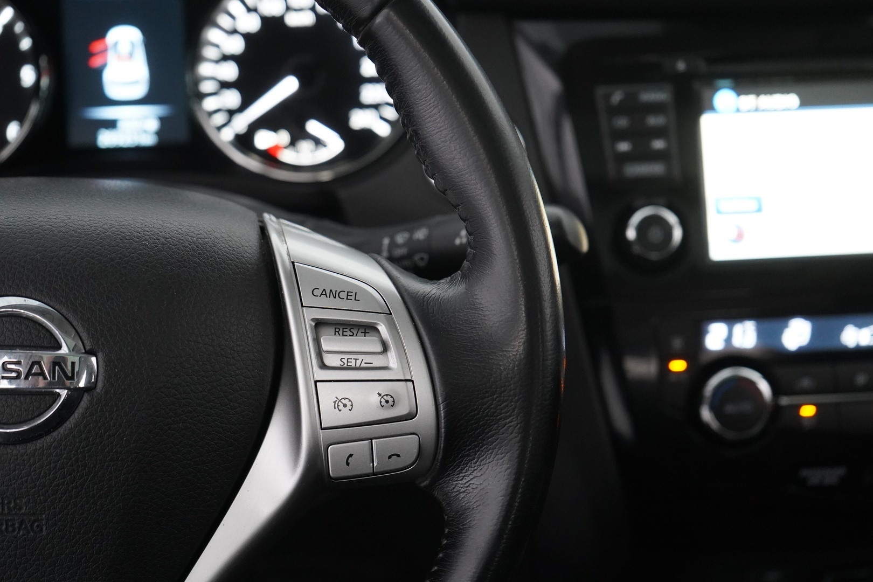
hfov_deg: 32.9
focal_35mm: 61
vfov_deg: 22.3
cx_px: 436
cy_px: 291
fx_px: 1479
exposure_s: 1/40
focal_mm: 61
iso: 6400
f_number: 5.6
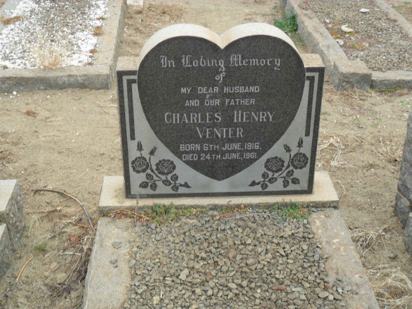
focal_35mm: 52
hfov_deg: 36.8
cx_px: 206
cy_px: 154
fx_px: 619
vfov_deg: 28.0
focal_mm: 9.3
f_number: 5
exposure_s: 1/125
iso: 100
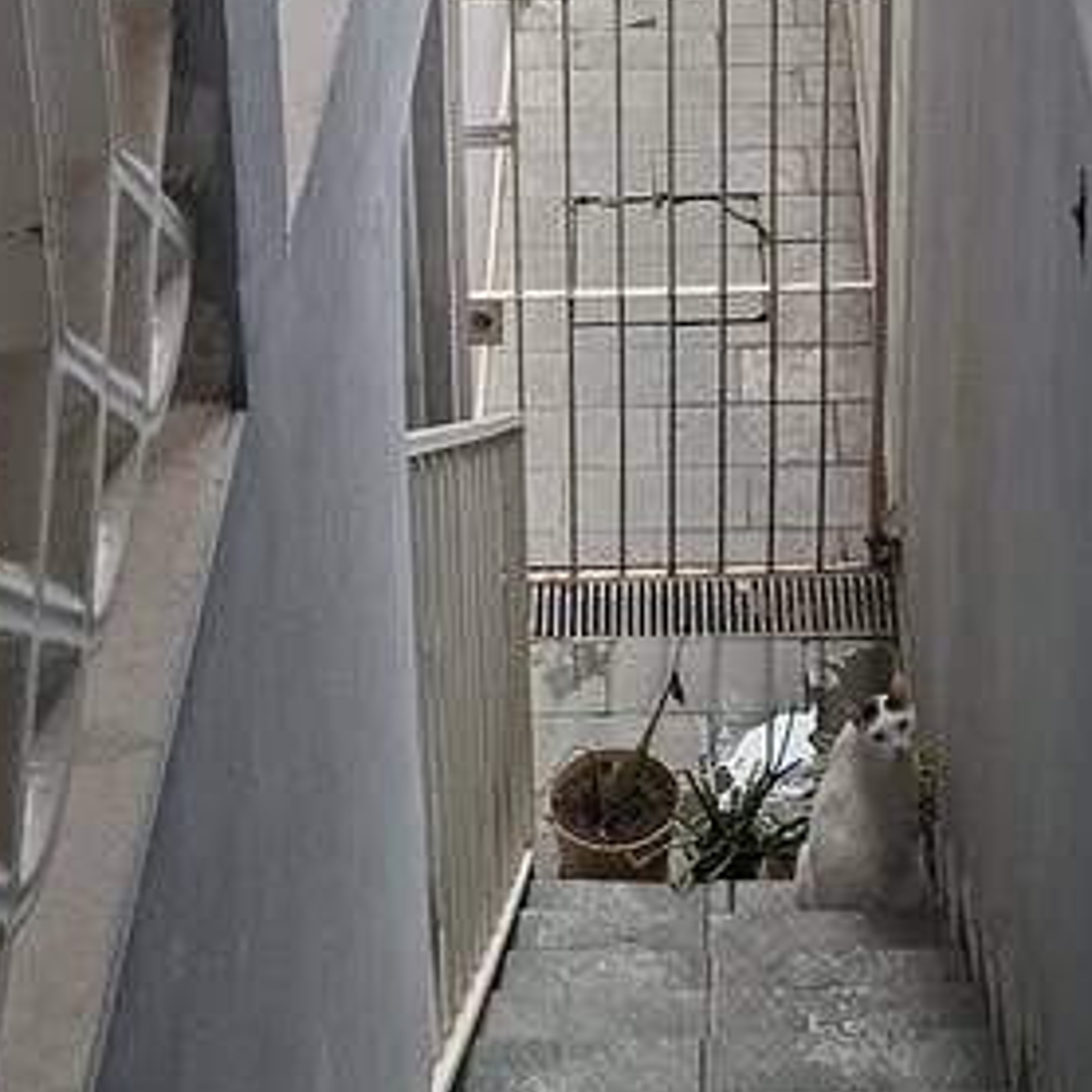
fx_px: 2820
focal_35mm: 79
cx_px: 719
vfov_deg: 19.6
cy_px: -448
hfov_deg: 21.8
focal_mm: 5.54
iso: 80
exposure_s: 1/120
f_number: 1.8
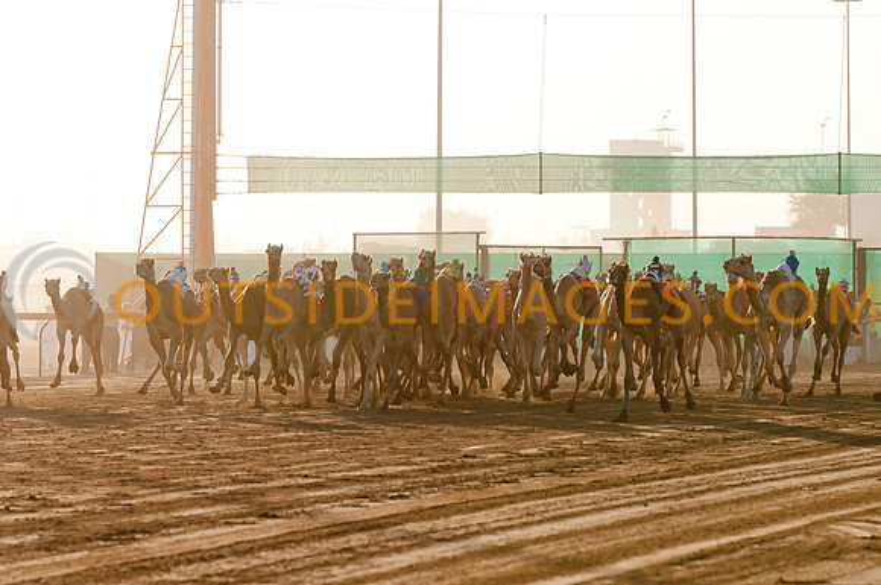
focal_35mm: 202
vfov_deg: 6.8
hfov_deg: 10.2
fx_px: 4949
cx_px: 440
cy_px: 292
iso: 320
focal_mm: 135
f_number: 4
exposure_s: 1/5000
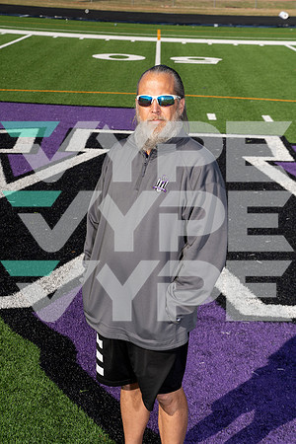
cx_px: 148
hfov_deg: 19.5
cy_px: 222
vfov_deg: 28.8
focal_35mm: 70
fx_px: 863
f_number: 8
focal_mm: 70
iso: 100
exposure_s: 1/250
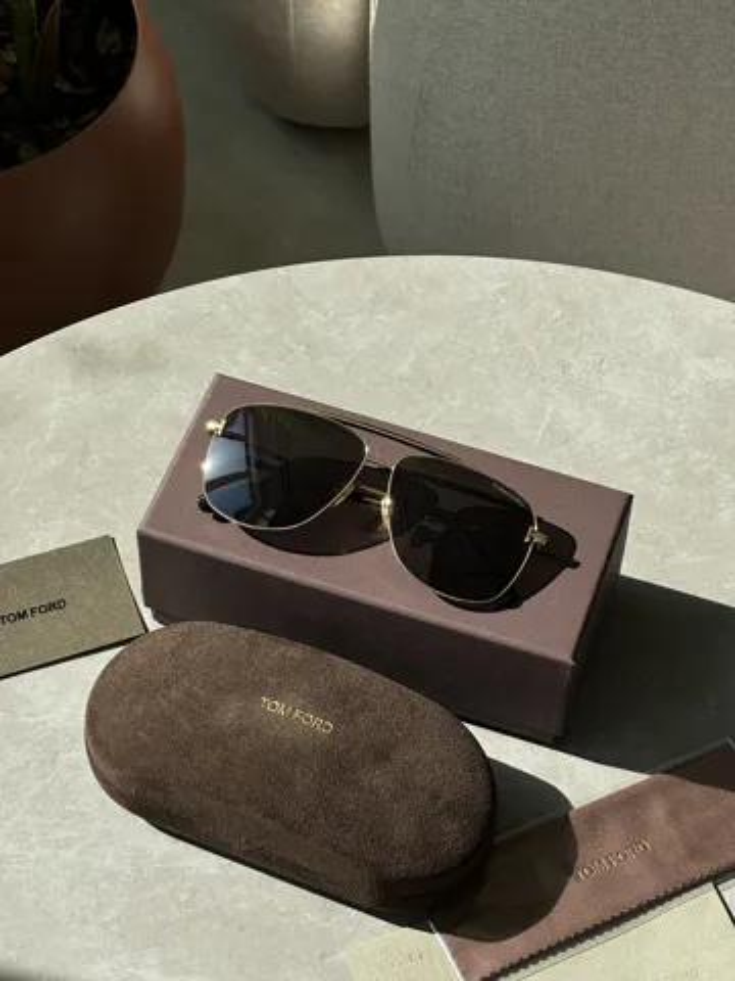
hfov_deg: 19.1
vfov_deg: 25.3
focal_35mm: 77
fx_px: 2180
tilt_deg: -53.0
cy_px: 490
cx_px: 368
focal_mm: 9
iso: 32
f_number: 2.8
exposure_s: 1/401
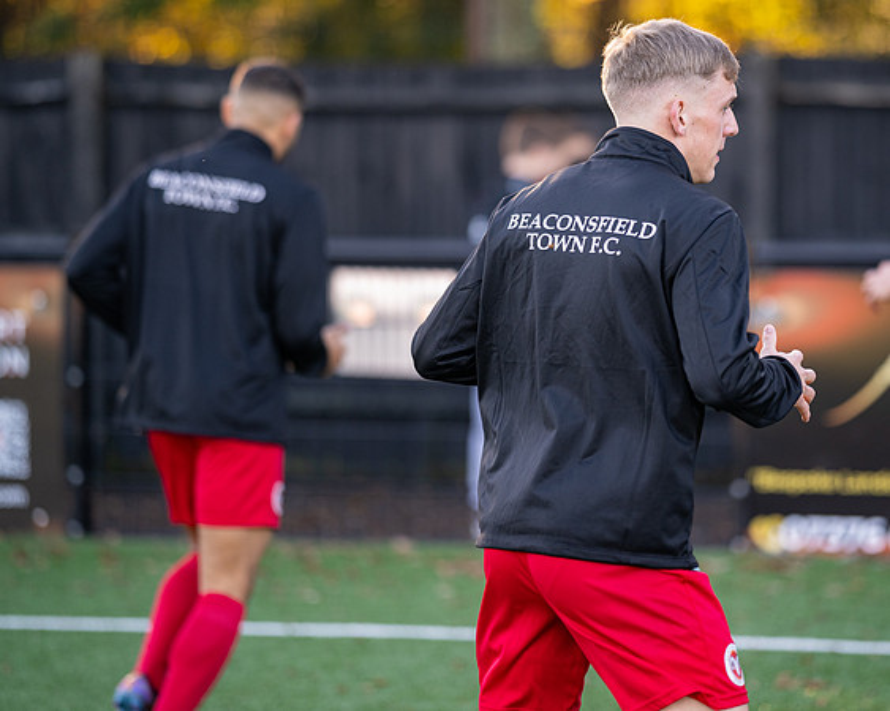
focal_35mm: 185
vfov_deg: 8.4
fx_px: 4861
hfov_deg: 10.4
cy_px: 309
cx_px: 648
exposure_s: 1/800
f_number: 1.8
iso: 400
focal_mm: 135
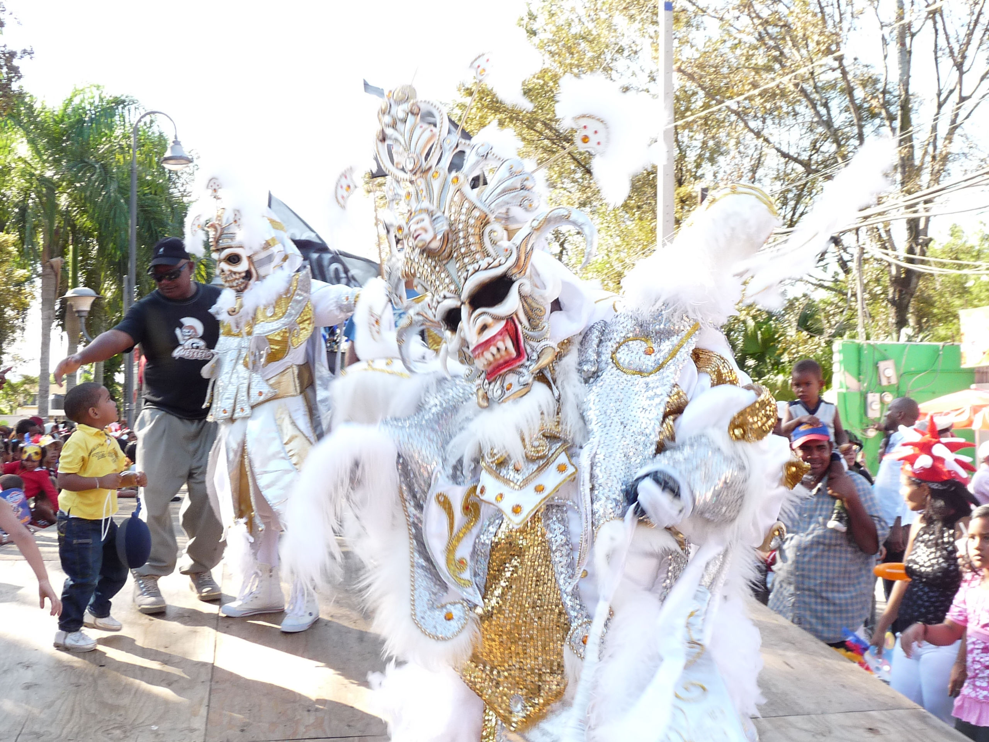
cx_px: 494
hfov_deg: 43.9
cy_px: 371
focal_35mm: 43
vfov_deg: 33.6
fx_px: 1229
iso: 100
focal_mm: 5.5
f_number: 3.6
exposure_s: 1/100
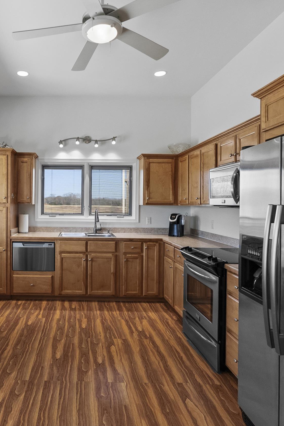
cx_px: 69
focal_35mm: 24
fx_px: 284
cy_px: 213
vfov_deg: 73.7
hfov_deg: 50.8
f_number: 7.1
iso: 1600
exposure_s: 1/40
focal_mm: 16
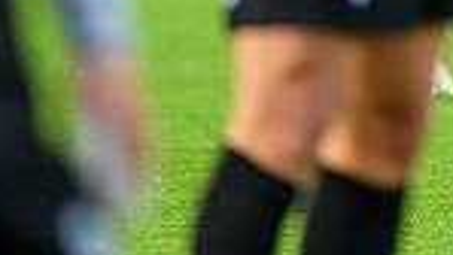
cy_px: -417
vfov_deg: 0.6
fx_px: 23315
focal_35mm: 1940
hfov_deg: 1.1
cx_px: 755
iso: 3200
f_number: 3.2
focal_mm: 400
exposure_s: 1/2000
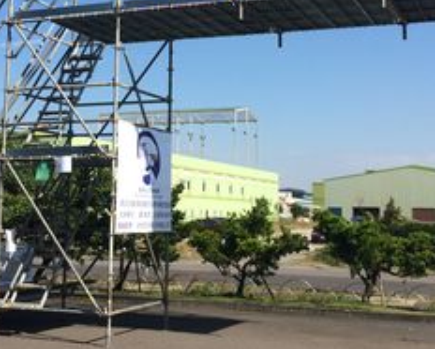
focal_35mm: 61
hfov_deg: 30.8
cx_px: 172
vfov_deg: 24.6
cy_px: 63
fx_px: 786
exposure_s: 1/2564
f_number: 2.2
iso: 32
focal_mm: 4.15
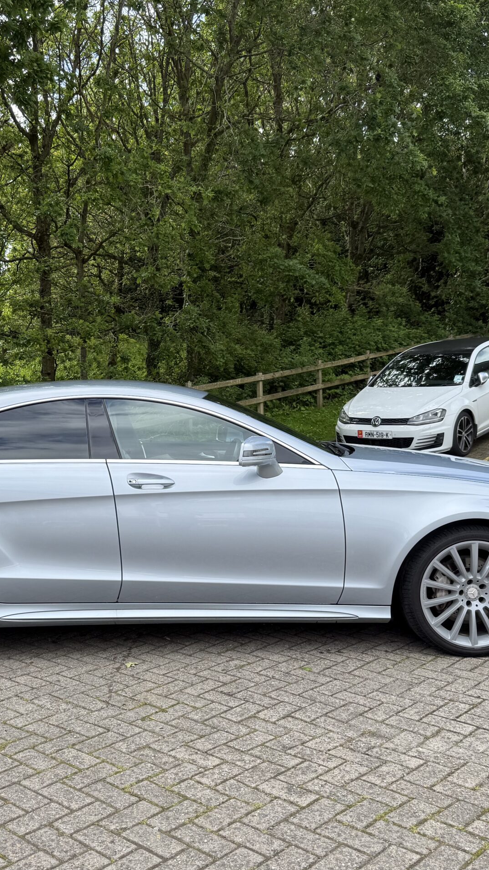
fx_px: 807
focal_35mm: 35
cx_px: 153
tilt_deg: -2.3
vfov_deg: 56.6
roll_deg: +1.1
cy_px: 435
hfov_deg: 33.4
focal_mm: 6.76
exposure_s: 1/1585
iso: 80
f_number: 1.78
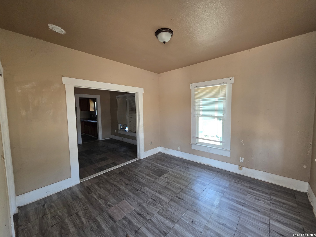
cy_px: 118
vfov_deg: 89.9
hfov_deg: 106.2
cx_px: 158
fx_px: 119
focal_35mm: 13
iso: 250
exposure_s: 1/120
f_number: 1.9
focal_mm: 2.2
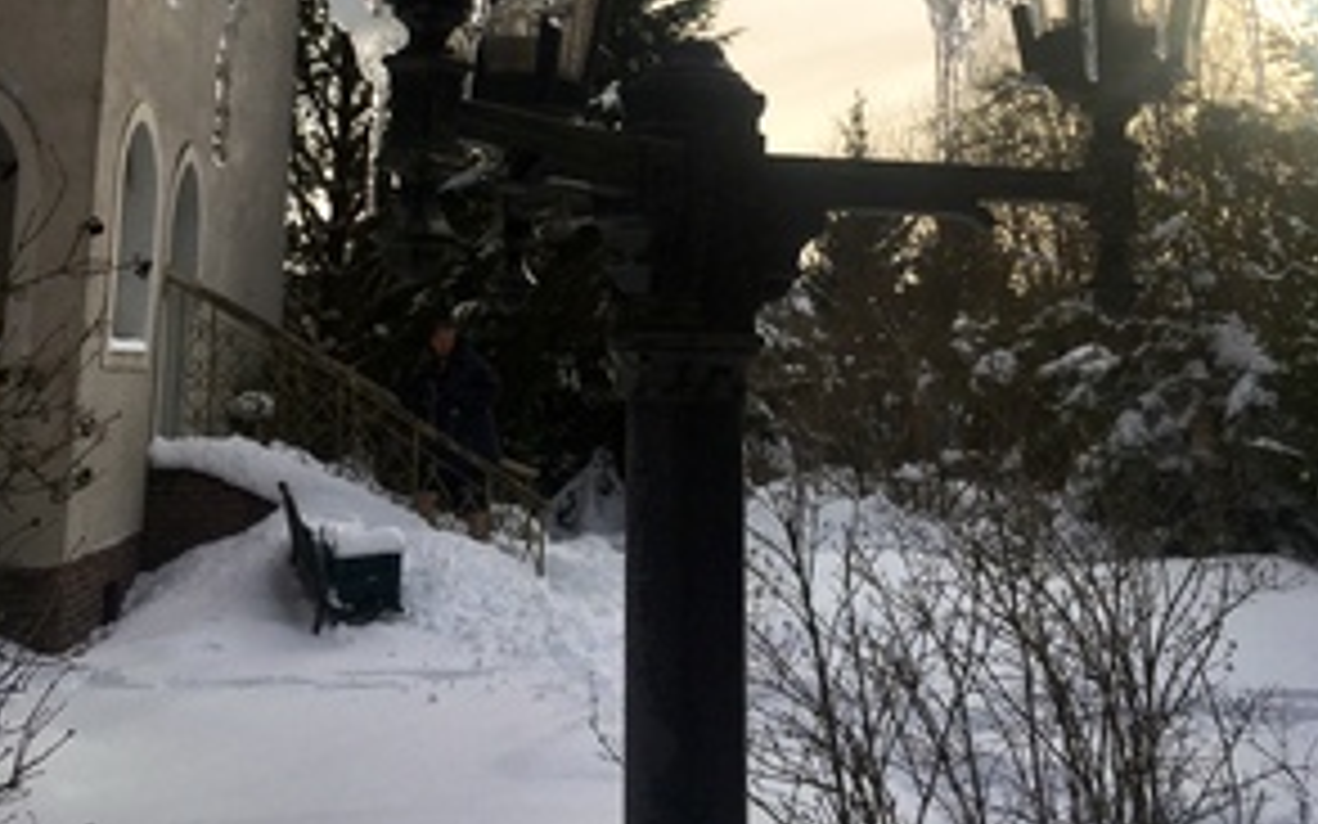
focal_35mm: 42
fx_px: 1508
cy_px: 27
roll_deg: +0.8
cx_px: 661
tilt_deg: +11.8
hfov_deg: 47.2
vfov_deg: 28.9
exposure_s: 1/2849
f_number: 2.2
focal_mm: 4.15
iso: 25
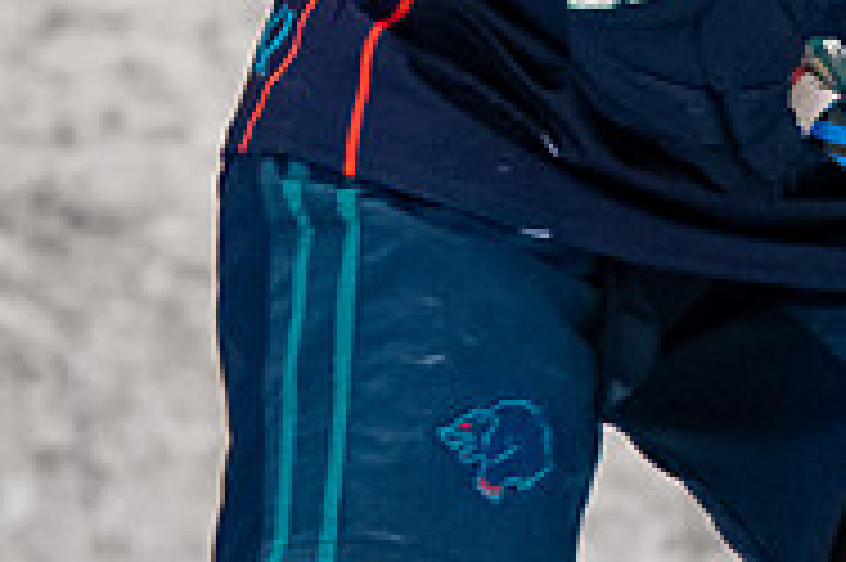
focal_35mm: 1499
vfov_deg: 0.9
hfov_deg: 1.4
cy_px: -647
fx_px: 35195
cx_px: 1316
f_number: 3.2
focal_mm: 200
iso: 2000
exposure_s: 1/800
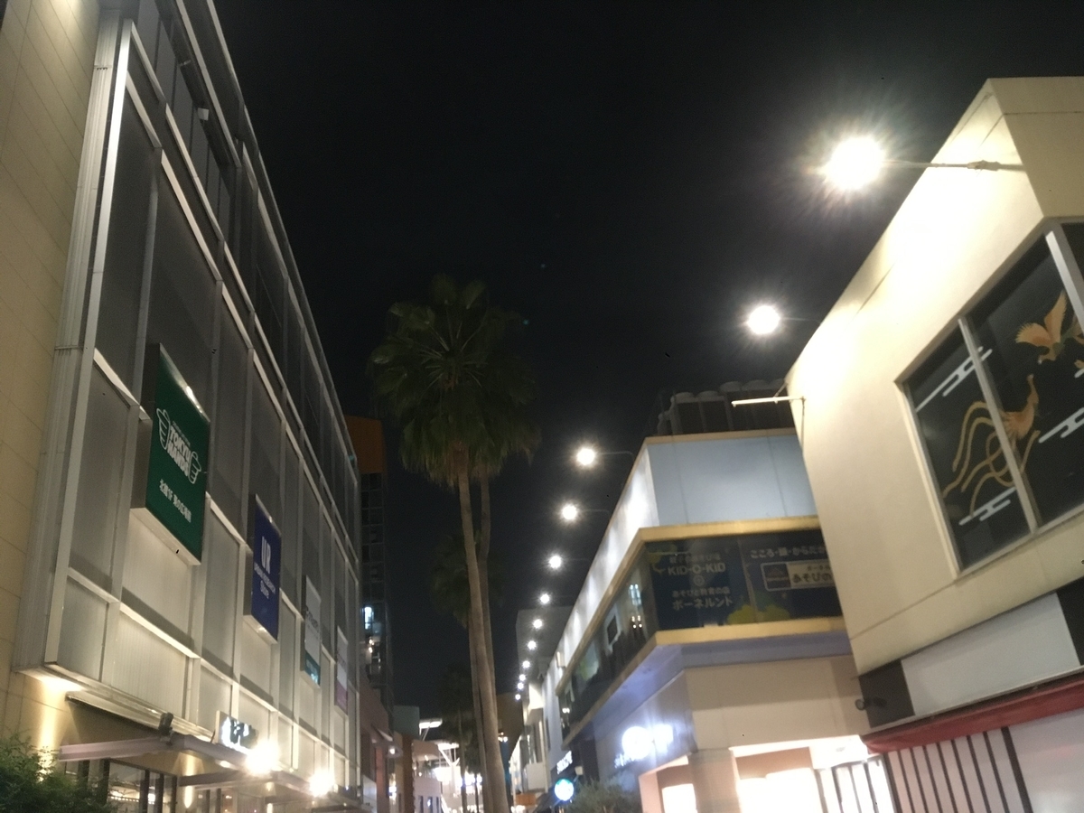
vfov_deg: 48.2
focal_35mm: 29
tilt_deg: +28.5
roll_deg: +7.6
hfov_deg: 61.7
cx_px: 542
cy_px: 406
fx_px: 908
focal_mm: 4.15
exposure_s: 1/15
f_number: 2.2
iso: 250
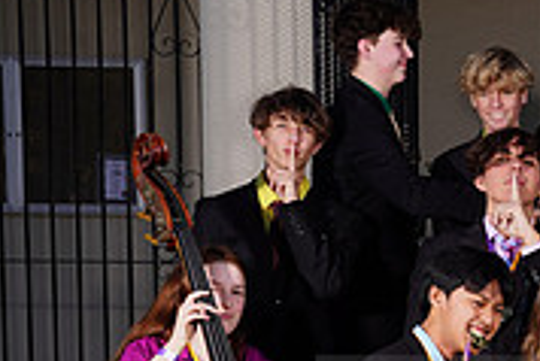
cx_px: 825
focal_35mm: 124
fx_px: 1861
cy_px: 396
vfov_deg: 10.9
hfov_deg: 15.2
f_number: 8
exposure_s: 1/250
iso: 100
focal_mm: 38
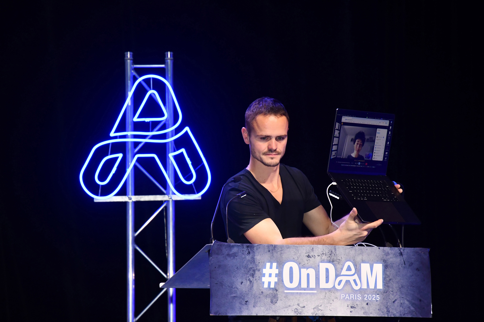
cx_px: 242
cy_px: 161
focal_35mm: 120
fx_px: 1613
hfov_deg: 17.1
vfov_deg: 11.4
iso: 1250
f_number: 5.6
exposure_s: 1/160
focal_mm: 80
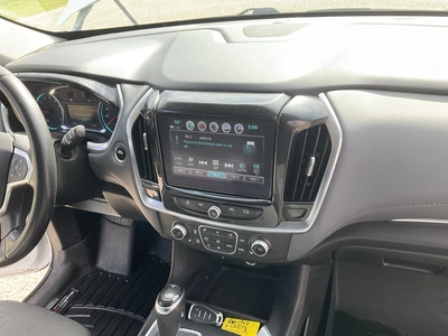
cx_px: 224
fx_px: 375
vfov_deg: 48.2
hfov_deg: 61.7
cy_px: 168
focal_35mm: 29
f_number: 1.8
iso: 20
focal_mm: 3
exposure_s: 1/194
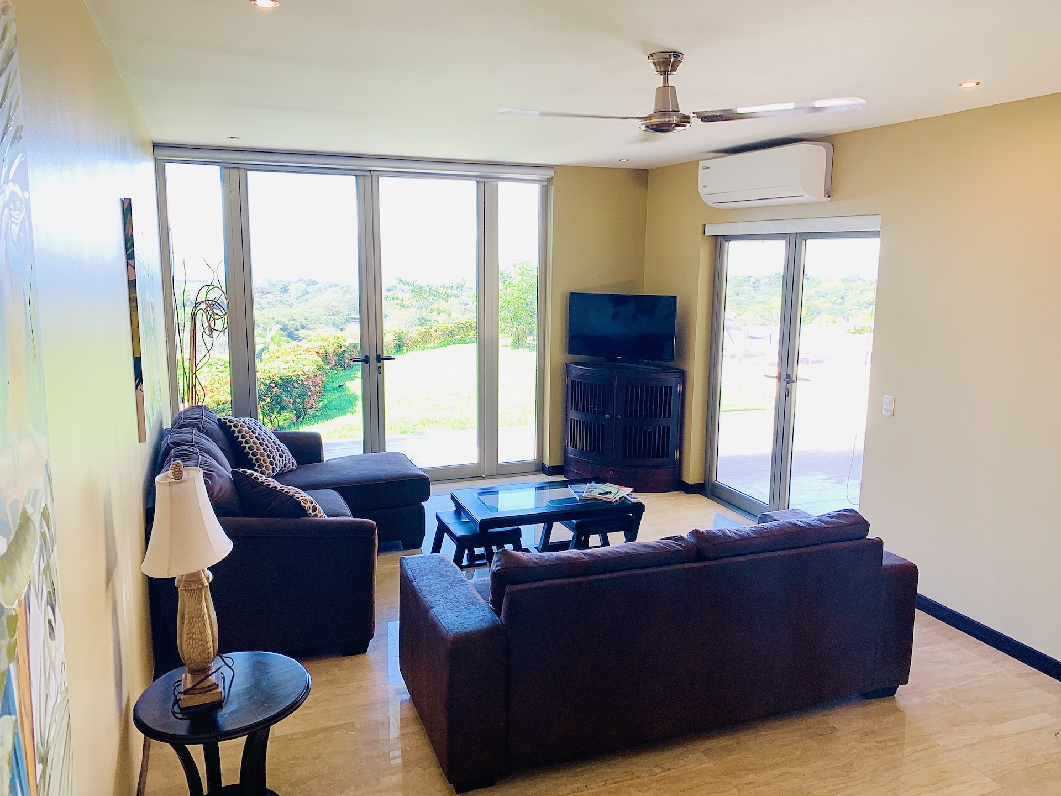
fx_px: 797
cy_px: 398
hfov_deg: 67.3
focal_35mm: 26
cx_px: 530
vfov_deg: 53.1
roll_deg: -1.5
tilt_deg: -9.3
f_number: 1.8
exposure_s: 1/78
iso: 100
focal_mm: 4.25
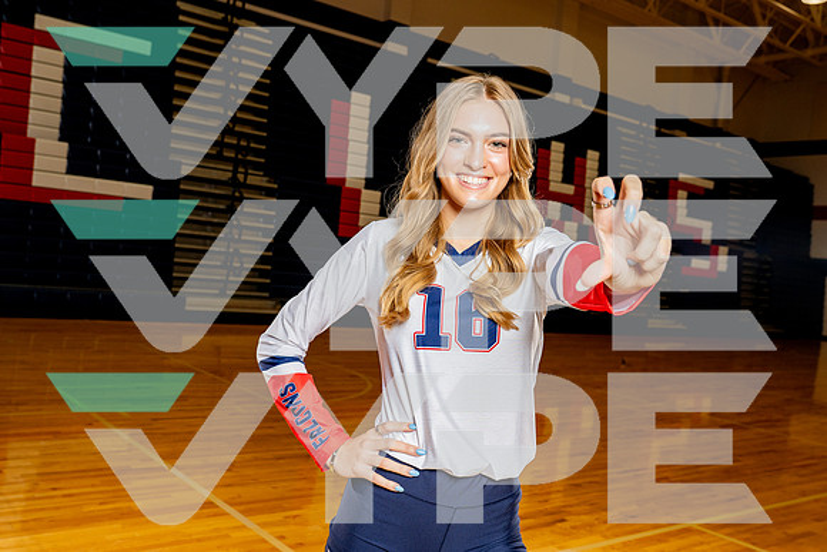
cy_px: 268
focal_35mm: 35
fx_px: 797
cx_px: 397
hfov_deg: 54.8
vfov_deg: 38.2
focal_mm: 33
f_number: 5.6
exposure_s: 1/250
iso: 400
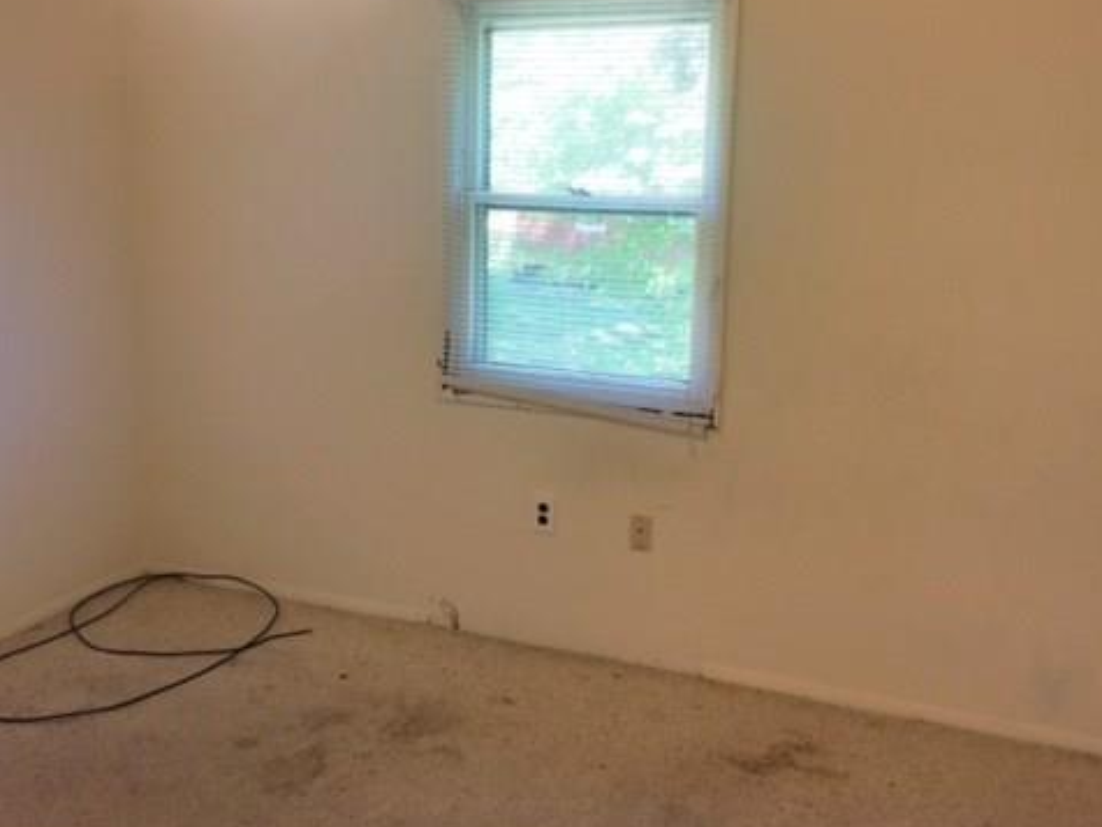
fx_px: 1242
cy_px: 371
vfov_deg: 36.8
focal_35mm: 39
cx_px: 442
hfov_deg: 47.6
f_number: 2.2
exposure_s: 1/40
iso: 32
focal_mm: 4.15
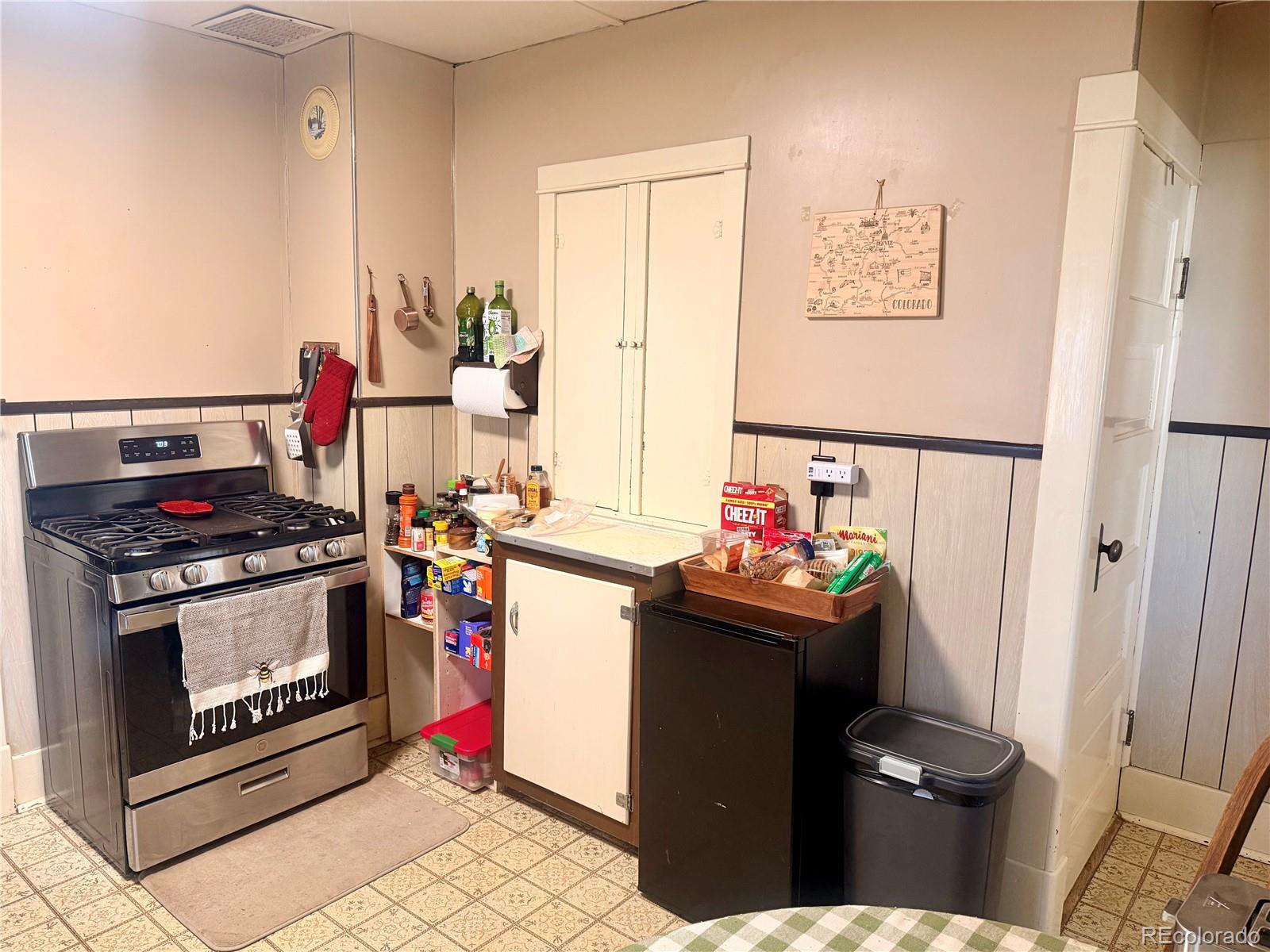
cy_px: 476
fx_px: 881
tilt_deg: -8.7
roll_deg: -0.6
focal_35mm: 24
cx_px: 635
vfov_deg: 56.8
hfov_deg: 71.6
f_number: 1.78
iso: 320
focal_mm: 6.76
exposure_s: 1/60
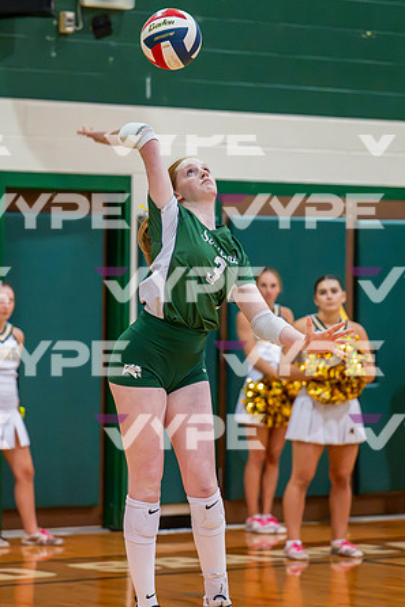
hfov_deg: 8.6
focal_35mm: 159
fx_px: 2685
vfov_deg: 12.9
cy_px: 305
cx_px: 132
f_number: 2.8
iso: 7200
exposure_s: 1/800
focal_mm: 105
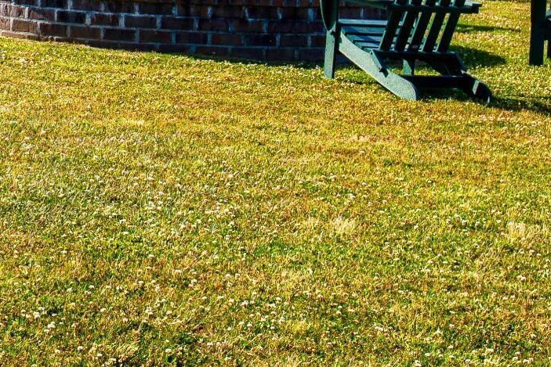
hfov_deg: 13.6
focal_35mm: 145
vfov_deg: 9.0
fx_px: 2220
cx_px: -173
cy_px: -304
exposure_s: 1/200
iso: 100
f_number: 11
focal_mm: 34
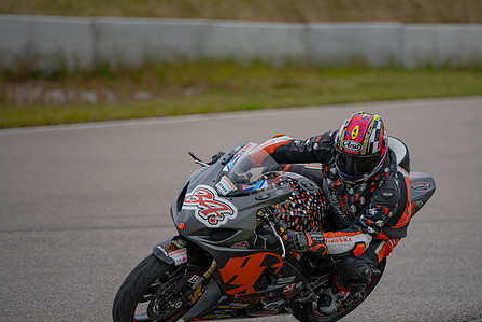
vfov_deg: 5.3
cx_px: 287
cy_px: 190
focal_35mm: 259
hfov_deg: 7.9
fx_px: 3469
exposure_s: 1/2500
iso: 110
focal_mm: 200
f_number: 2.8
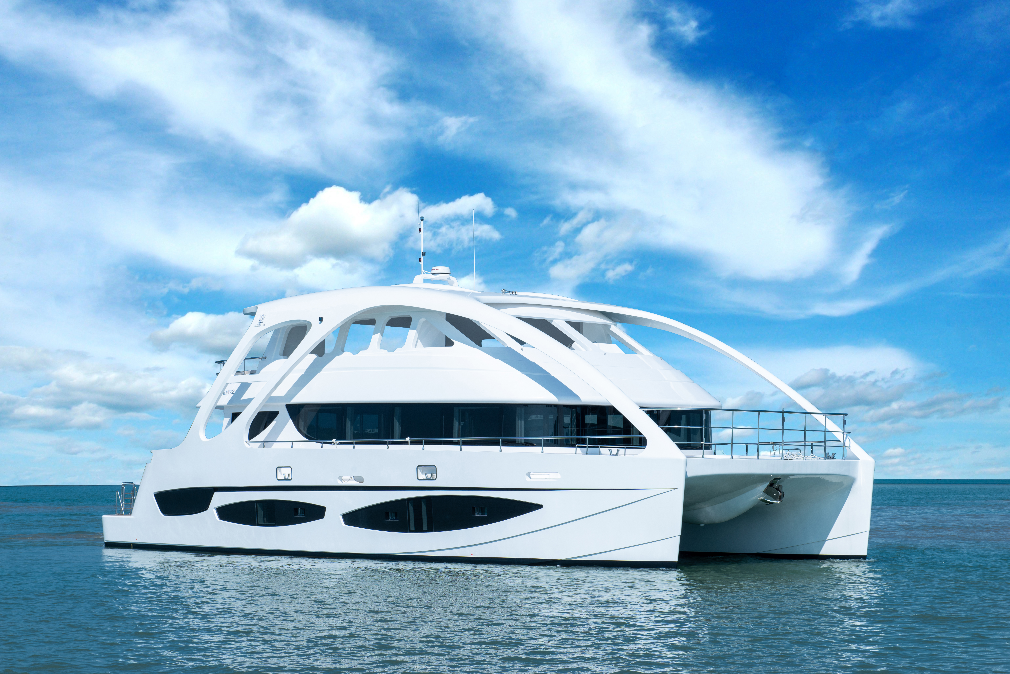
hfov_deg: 28.8
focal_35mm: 70
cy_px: 337
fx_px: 1964
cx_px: 505
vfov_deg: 19.5
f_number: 11
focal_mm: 70
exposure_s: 1/250
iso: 100
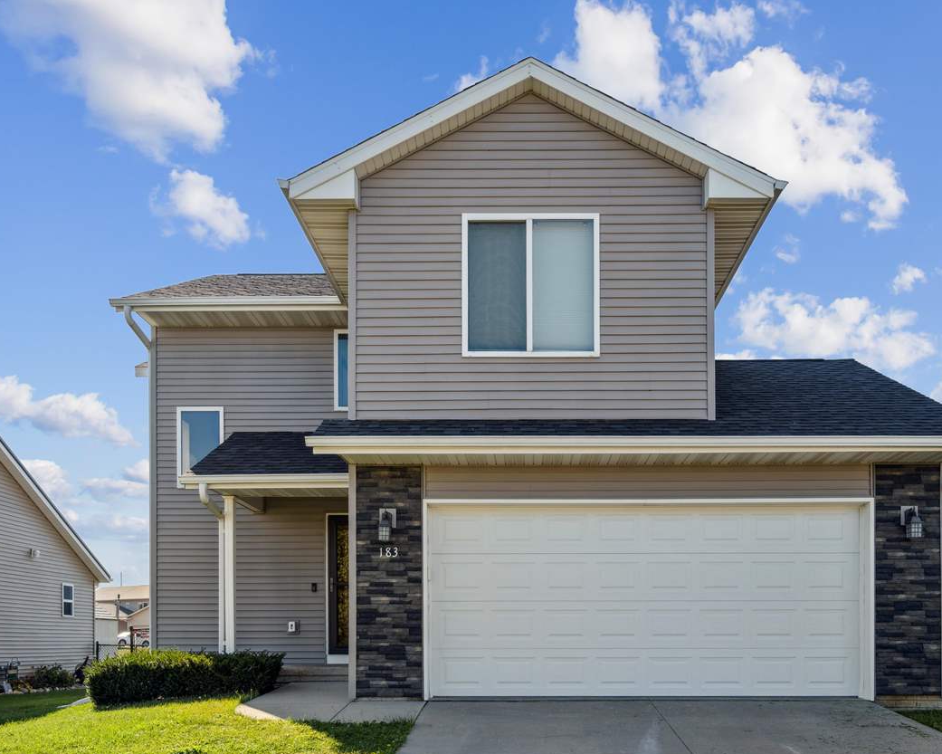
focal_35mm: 30
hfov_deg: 58.5
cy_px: 371
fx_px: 836
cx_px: 540
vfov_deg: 48.5
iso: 400
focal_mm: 26
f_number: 9
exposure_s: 1/1000
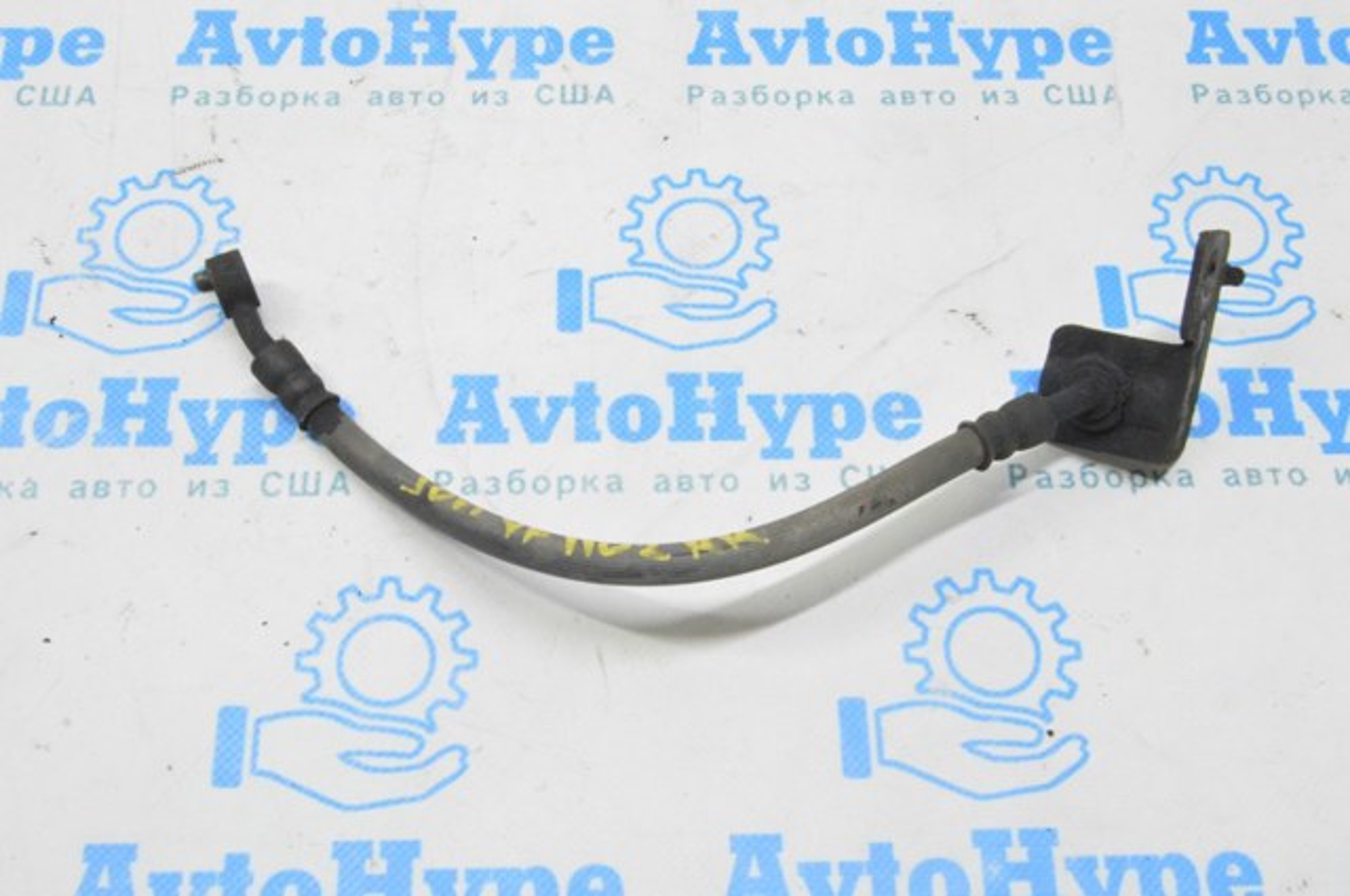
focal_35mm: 45
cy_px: 448
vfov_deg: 29.8
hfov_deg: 43.7
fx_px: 1685
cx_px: 675
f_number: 20
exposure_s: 1/15
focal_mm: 30
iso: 6400
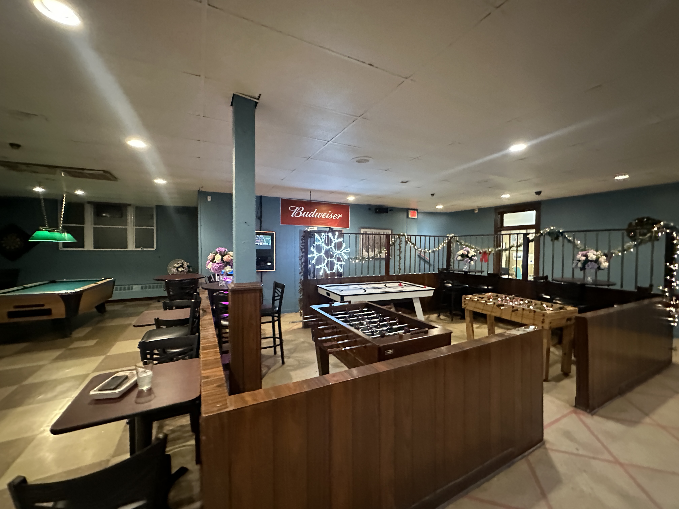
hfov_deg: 102.1
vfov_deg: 85.7
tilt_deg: -3.8
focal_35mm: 14
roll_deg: -1.4
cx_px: 340
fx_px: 275
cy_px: 254
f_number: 2.2
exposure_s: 1/40
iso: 1250
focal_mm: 2.22
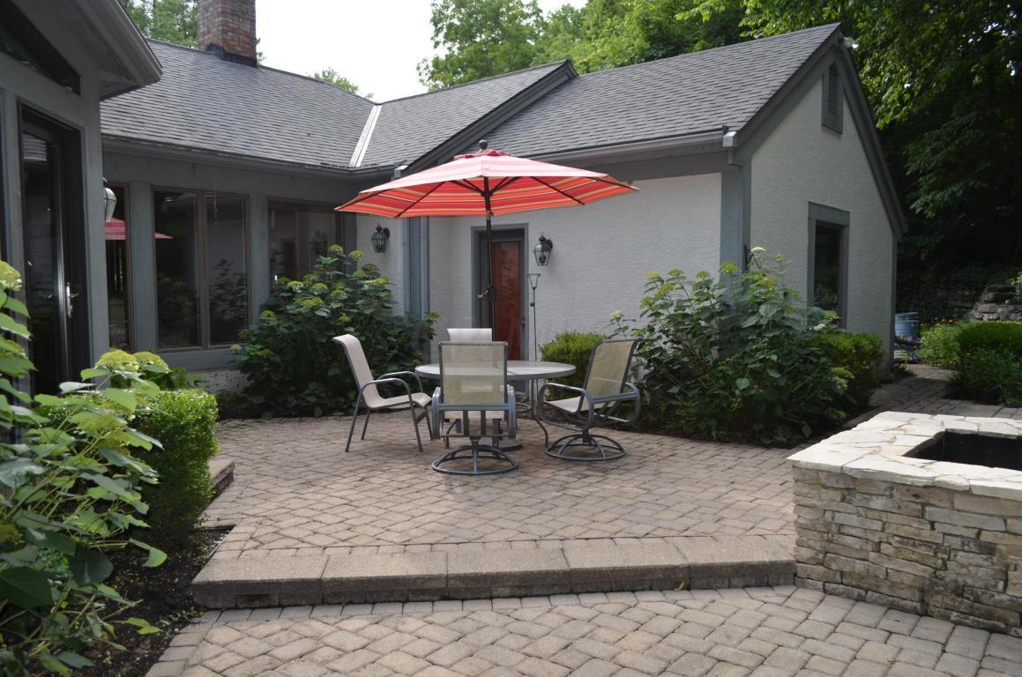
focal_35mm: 27
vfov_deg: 47.7
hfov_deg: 67.5
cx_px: 511
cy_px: 338
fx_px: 765
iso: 100
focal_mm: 18
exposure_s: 1/200
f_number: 4
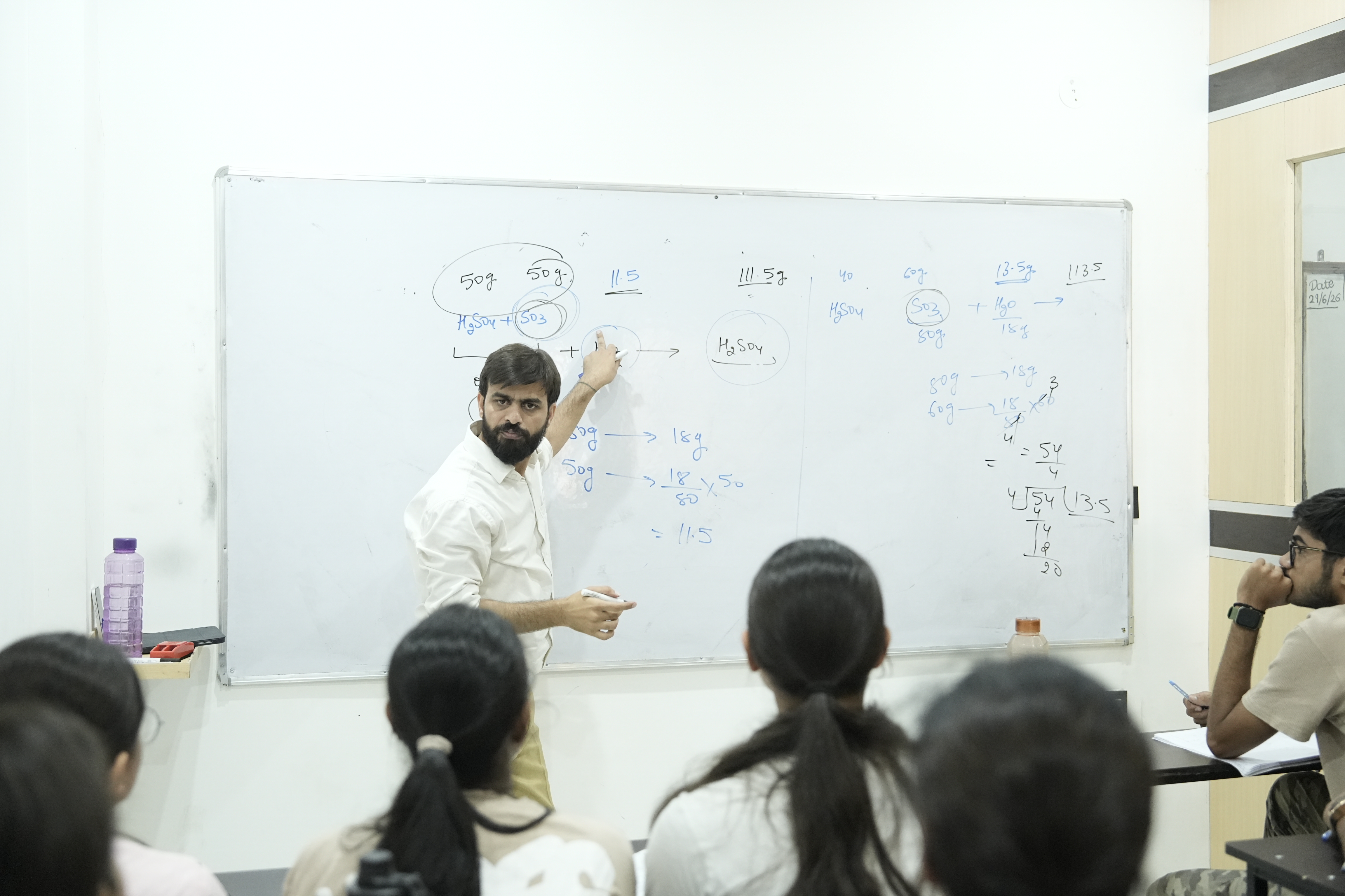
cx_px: 672
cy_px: 448
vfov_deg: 30.5
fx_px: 1644
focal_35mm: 44
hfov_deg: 44.5
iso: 5000
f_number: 2.8
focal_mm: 44
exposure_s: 1/160
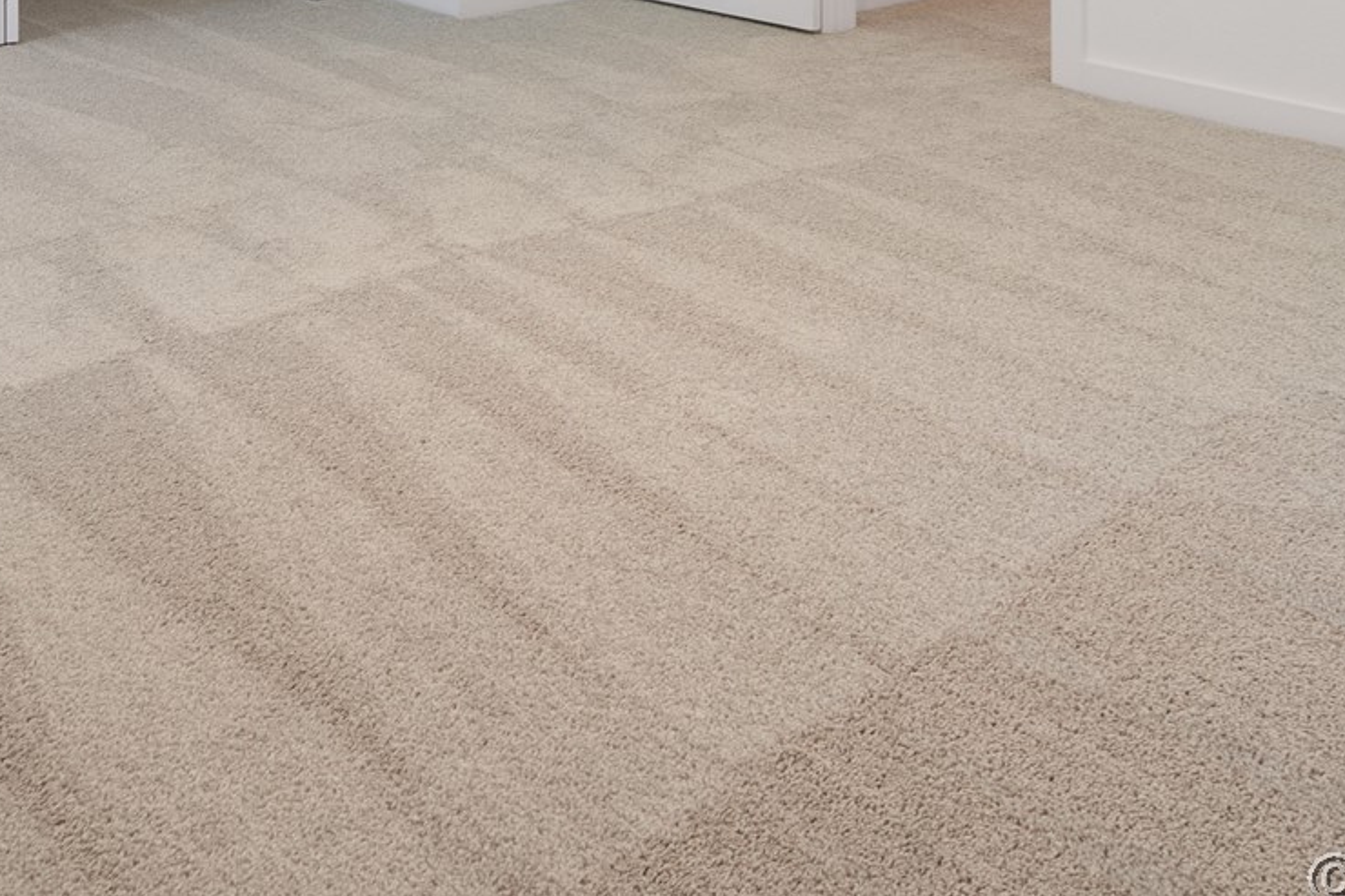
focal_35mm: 44
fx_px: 1643
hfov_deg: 44.2
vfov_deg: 25.9
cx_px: 514
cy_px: -283
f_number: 9
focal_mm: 16
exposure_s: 1/2.5
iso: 400
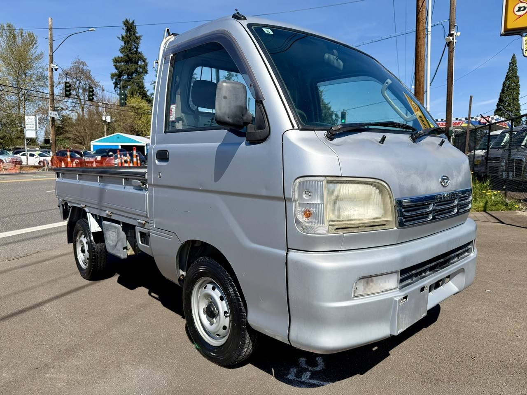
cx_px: 264
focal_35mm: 24
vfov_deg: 56.8
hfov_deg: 71.6
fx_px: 365
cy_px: 198
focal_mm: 6.76
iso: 100
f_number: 1.78
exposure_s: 1/7353
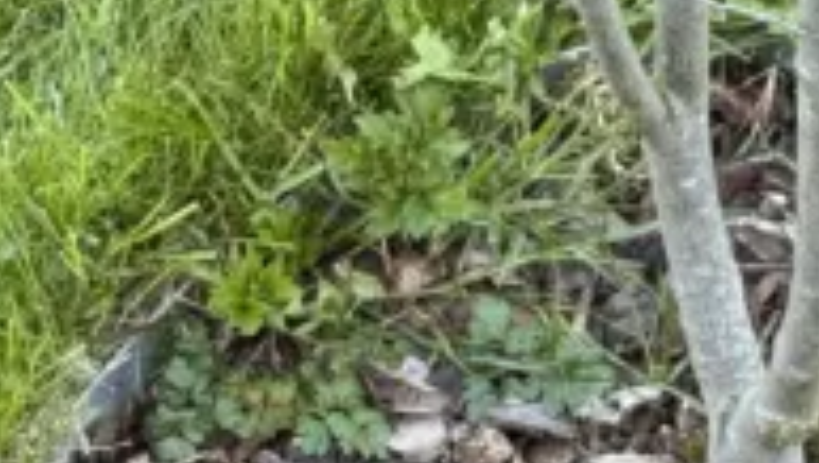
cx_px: 802
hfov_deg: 10.3
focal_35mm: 208
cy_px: 726
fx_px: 4521
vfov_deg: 5.8
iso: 50
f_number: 1.78
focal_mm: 6.76
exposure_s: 1/121
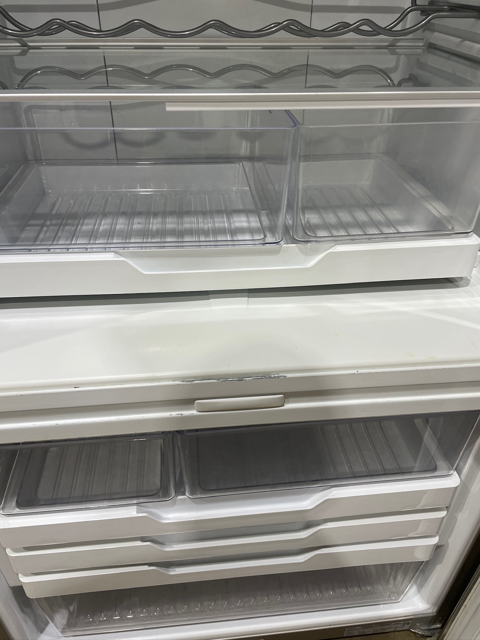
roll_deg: +0.5
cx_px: 240
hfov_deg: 53.1
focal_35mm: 26
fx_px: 481
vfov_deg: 67.3
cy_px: 320
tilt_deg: -36.0
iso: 80
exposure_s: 1/100
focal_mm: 4.2
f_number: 1.6
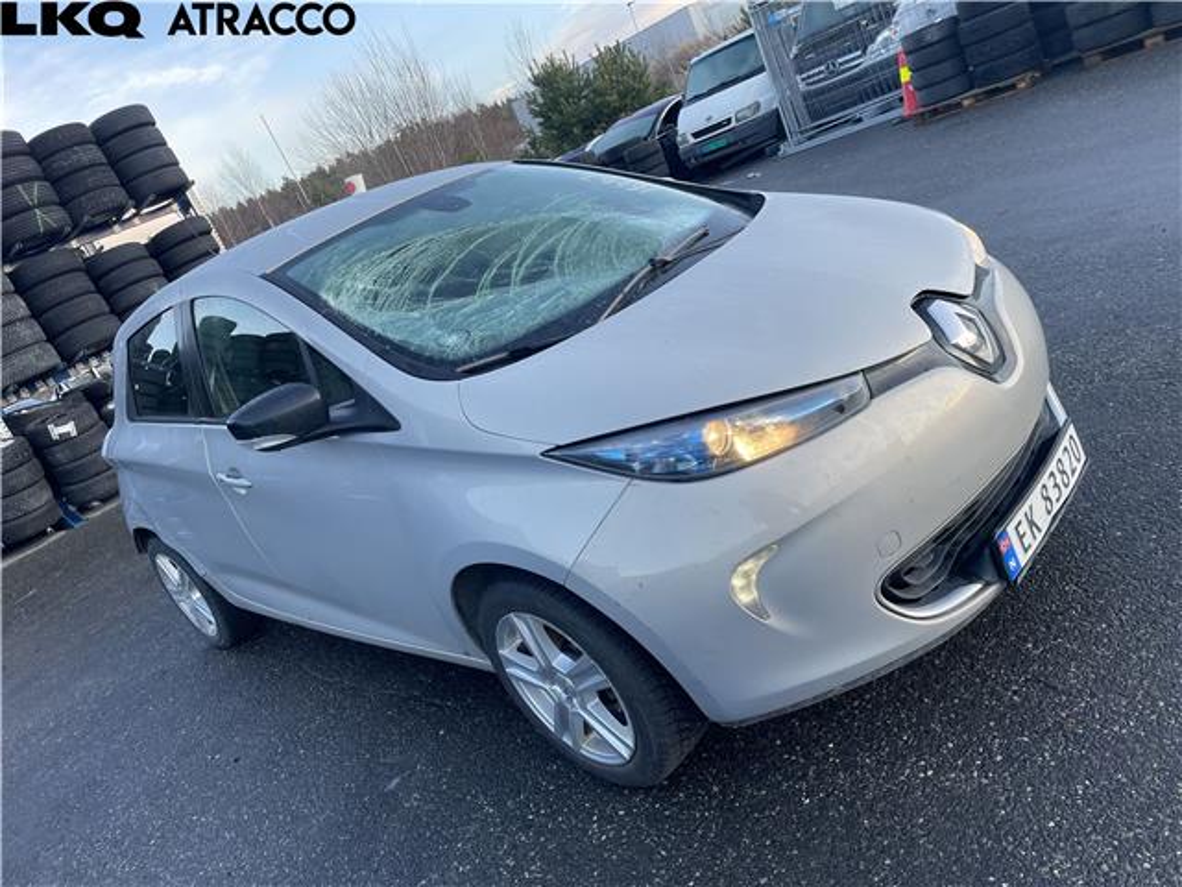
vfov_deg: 53.1
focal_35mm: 26
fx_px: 888
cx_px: 591
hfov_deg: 67.3
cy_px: 444
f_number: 1.6
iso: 40
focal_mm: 4.2
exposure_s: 1/121
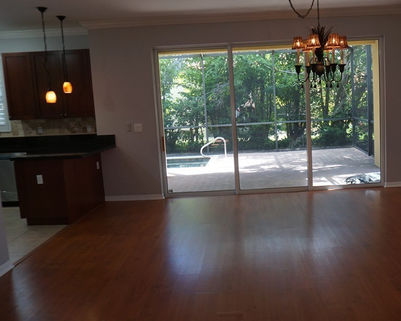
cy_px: 146
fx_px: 380
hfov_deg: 55.0
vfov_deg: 45.7
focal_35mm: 32
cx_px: 251
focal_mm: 16
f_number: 4
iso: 640
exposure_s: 1/160
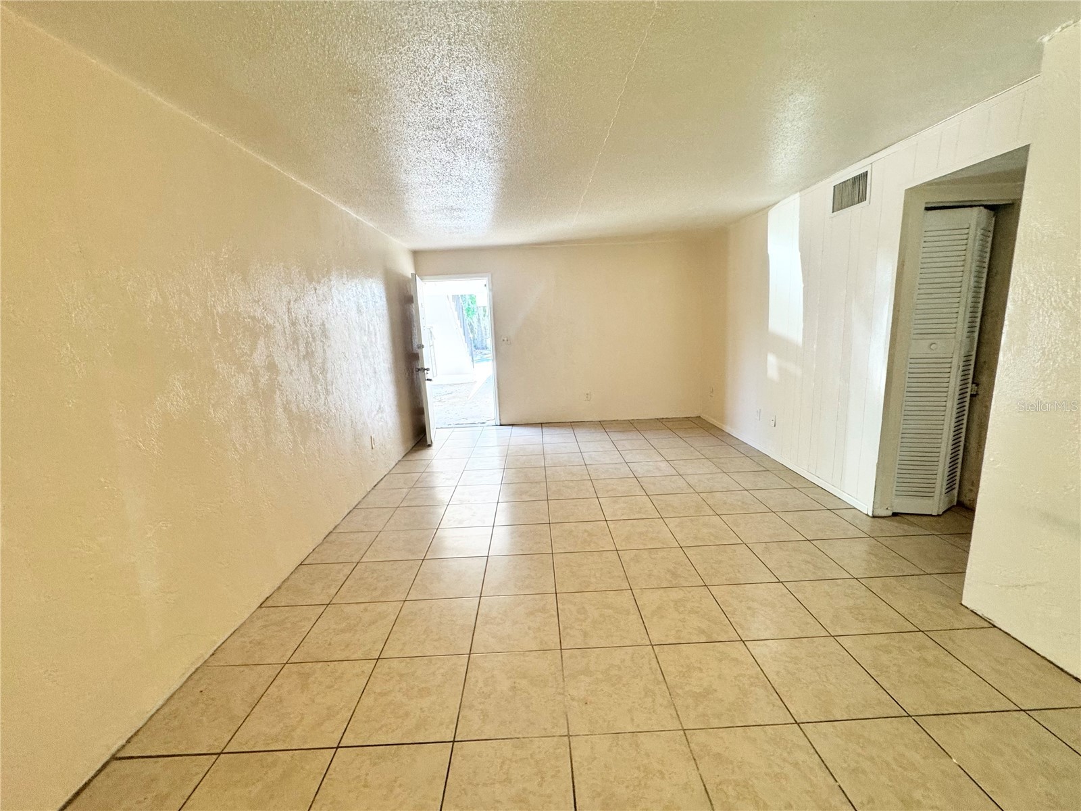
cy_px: 406
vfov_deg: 85.7
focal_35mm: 14
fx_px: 437
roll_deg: +2.1
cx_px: 540
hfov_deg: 102.1
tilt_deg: -11.4
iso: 200
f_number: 2.2
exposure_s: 1/120
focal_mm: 2.22
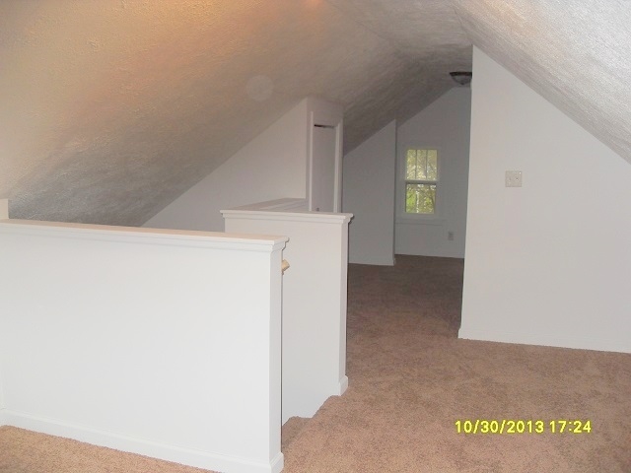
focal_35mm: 34
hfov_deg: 54.0
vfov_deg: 41.8
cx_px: 316
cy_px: 236
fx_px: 620
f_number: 2.8
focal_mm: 6.3
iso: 100
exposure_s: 1/45
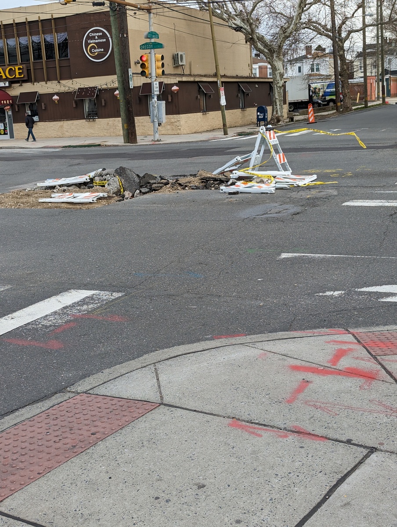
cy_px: 264
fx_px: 732
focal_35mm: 48
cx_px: 198
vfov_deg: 39.6
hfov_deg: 30.3
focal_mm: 6.81
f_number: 1.85
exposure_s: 1/584
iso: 39
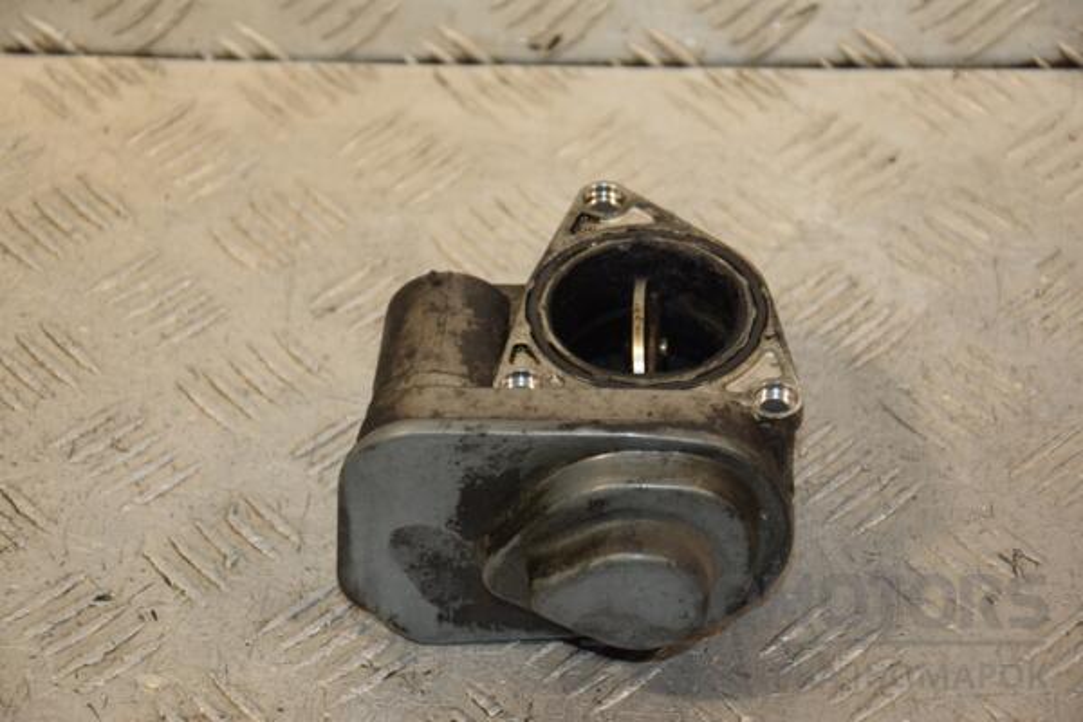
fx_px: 3610
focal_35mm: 120
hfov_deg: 17.1
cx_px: 542
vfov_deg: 11.4
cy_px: 361
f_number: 5.3
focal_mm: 80
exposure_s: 1/160
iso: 800
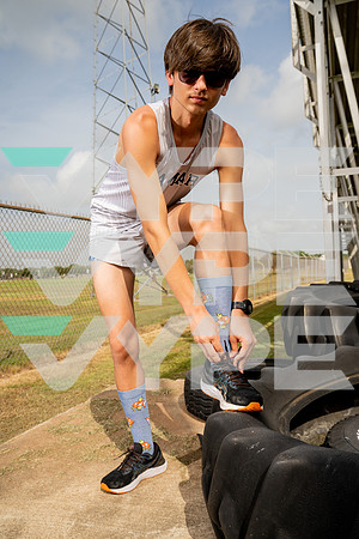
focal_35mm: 32
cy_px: 270
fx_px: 479
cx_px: 180
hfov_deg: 41.1
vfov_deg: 58.7
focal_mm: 32
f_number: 8
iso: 100
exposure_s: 1/250
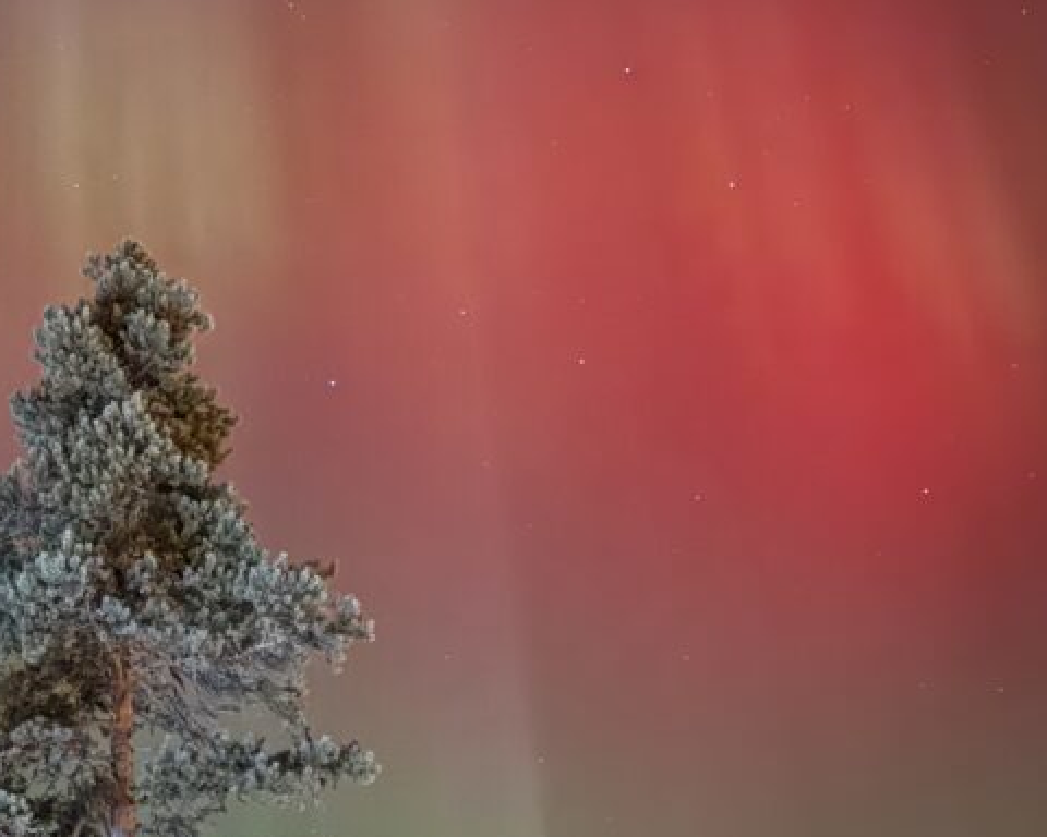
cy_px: 312
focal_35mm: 50
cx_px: 183
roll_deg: +2.6
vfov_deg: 30.1
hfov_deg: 35.9
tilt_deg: +38.0
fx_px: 1549
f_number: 1.78
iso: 6400
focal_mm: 6.76
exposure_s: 1/2
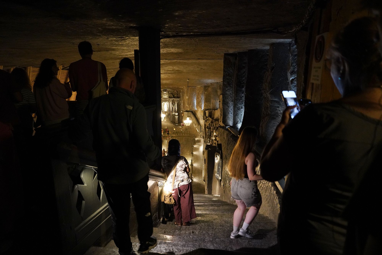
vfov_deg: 53.1
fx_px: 255
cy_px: 128
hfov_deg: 73.7
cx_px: 191
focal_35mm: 24
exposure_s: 1/80
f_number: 3.2
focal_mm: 24
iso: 6400
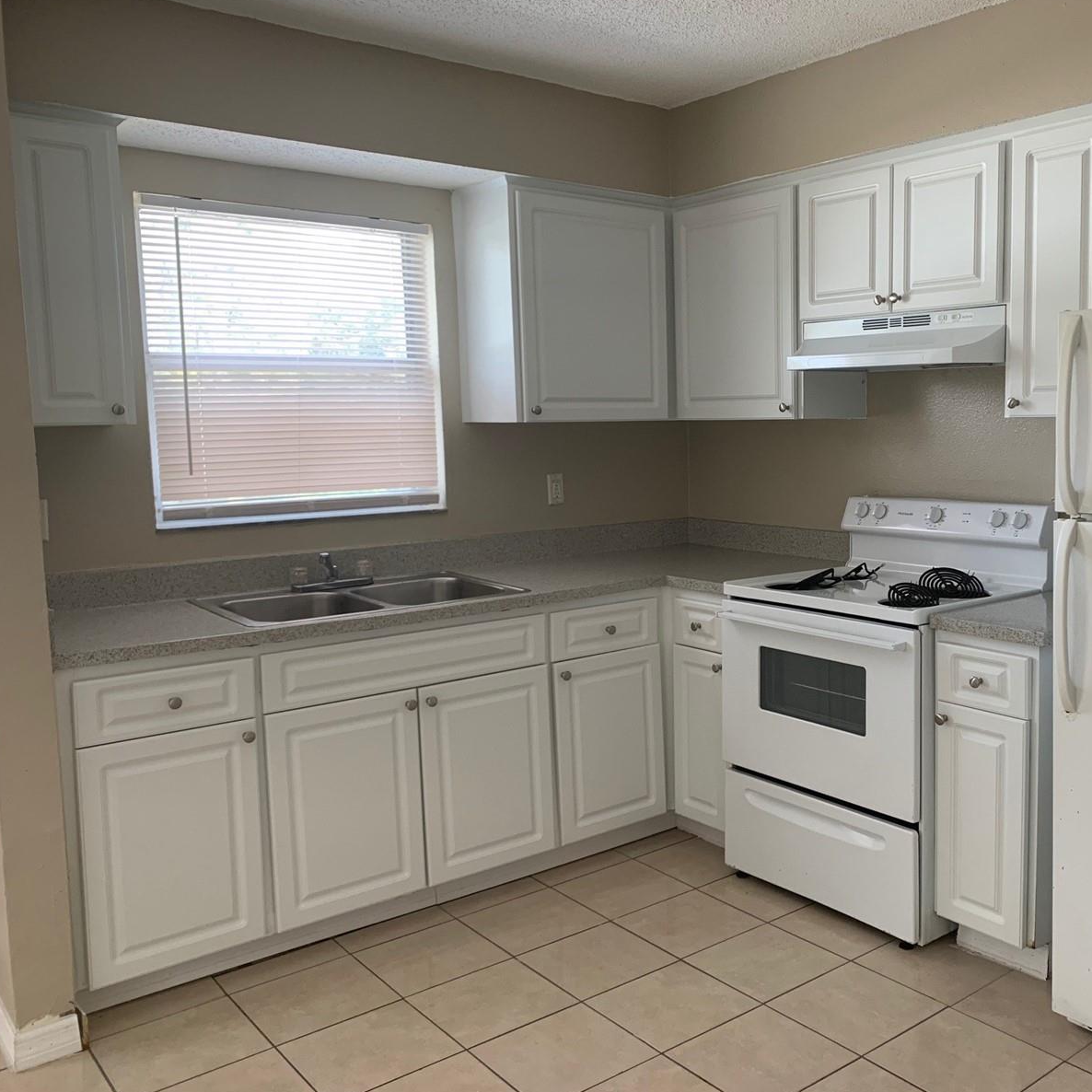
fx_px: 1106
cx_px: 727
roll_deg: +0.5
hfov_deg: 51.6
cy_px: 546
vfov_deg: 52.5
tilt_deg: -6.5
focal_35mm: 31
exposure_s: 1/87
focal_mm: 4.25
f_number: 1.8
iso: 100
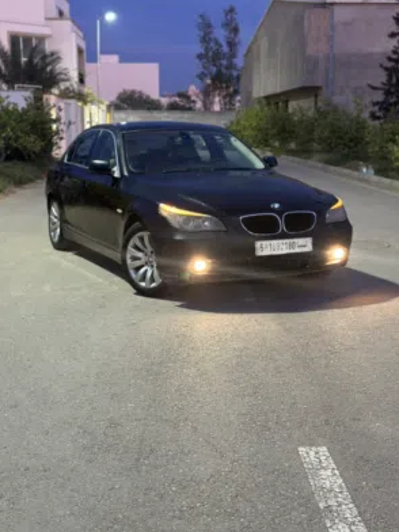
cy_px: 265
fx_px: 753
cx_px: 197
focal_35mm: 49
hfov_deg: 29.7
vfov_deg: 38.9
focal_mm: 6.86
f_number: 1.78
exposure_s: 1/33
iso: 320
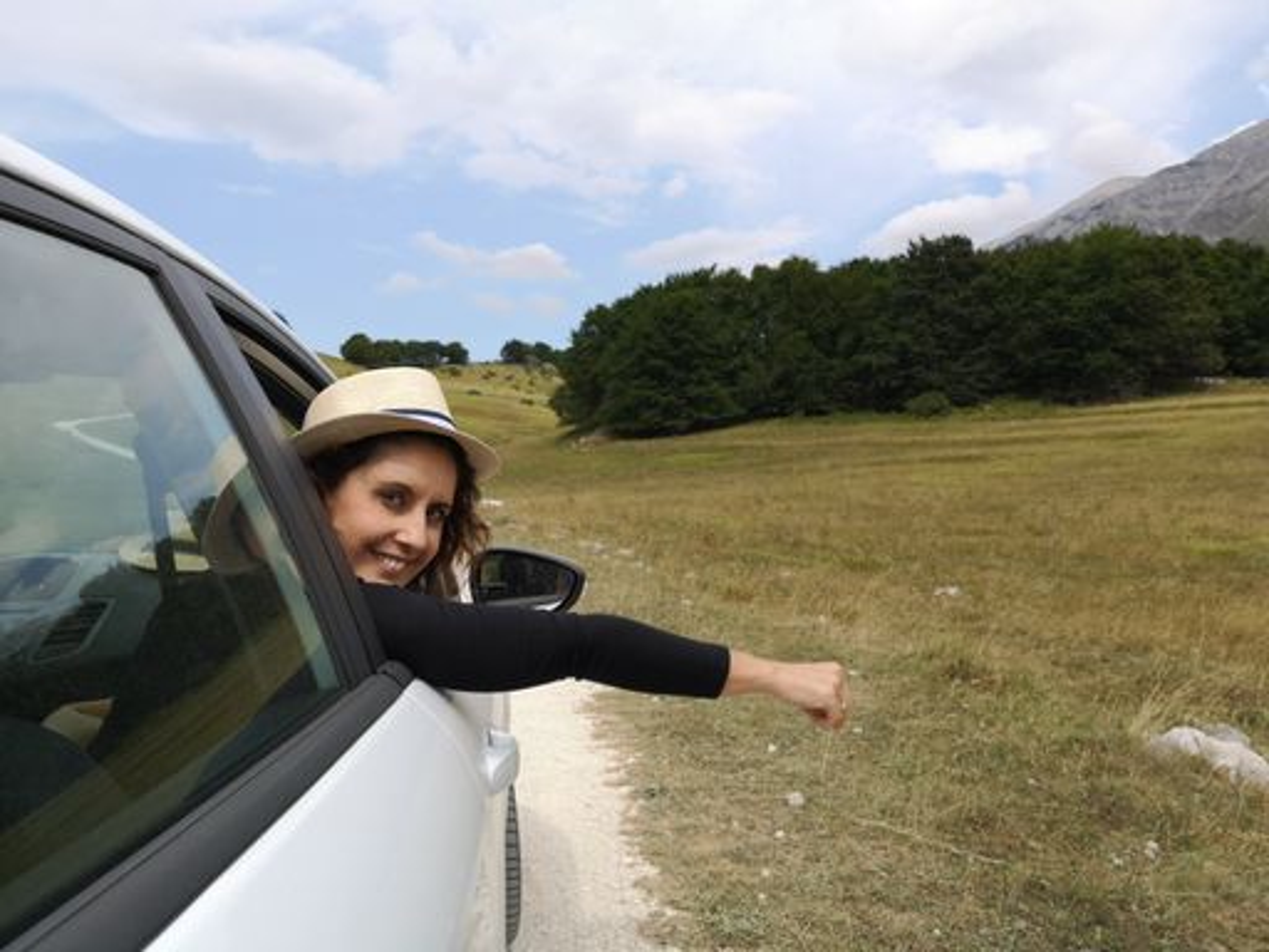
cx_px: 634
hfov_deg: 65.3
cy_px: 476
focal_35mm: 27
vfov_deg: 51.4
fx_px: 990
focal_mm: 5.58
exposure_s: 1/1346
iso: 50
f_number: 1.8
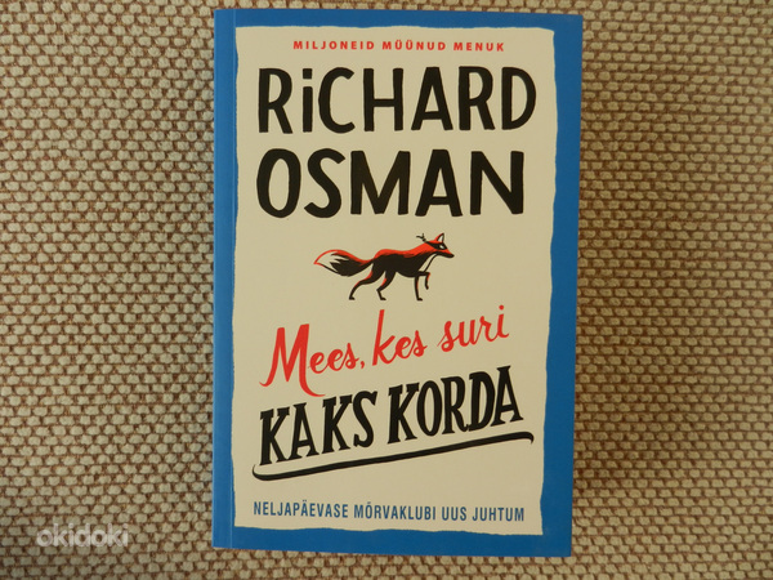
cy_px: 290
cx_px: 386
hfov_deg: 69.4
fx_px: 558
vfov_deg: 54.9
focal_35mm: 25
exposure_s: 1/100
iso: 160
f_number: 3.5
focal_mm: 4.5
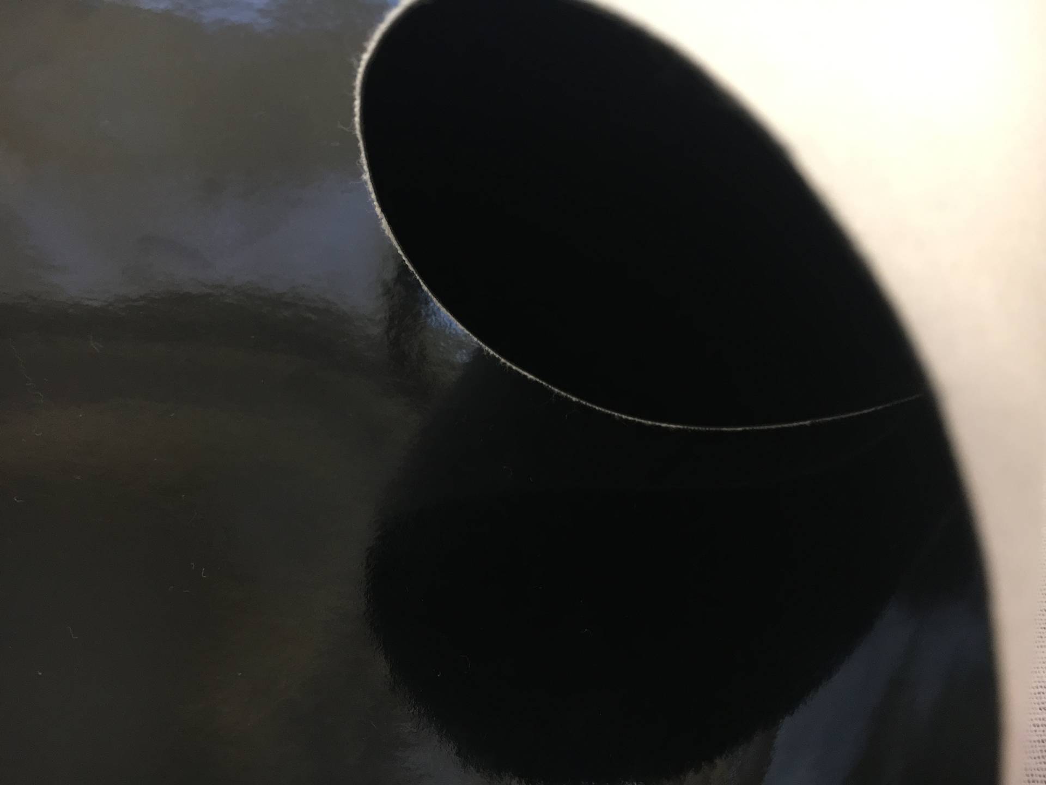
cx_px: 523
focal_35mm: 29
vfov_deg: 48.2
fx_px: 876
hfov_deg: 61.7
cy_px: 392
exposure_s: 1/30
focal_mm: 4.15
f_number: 2.2
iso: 125
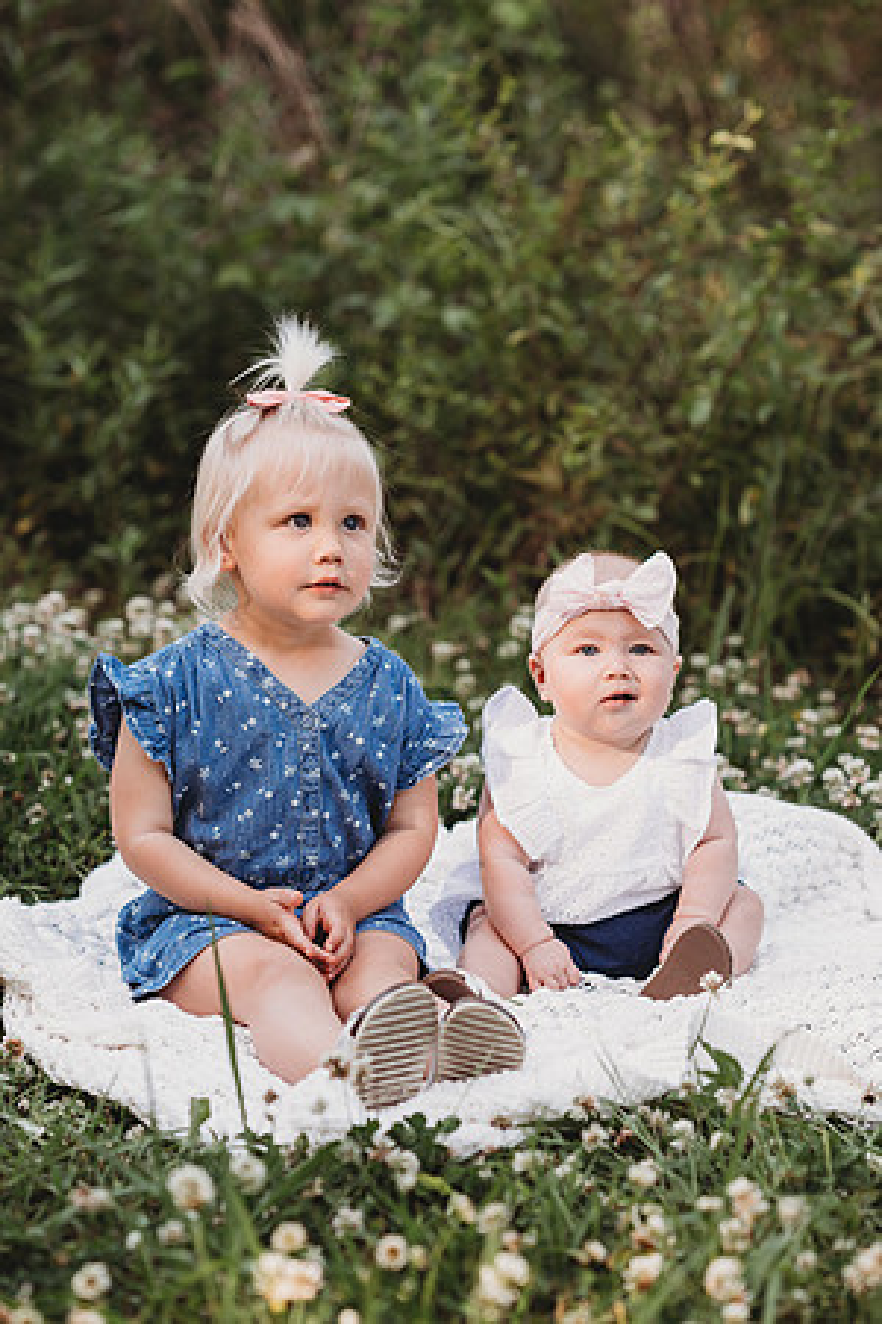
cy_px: 662
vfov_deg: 23.9
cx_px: 441
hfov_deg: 16.1
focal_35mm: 85
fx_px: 3124
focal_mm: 85
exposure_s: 1/200
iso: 100
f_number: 2.8
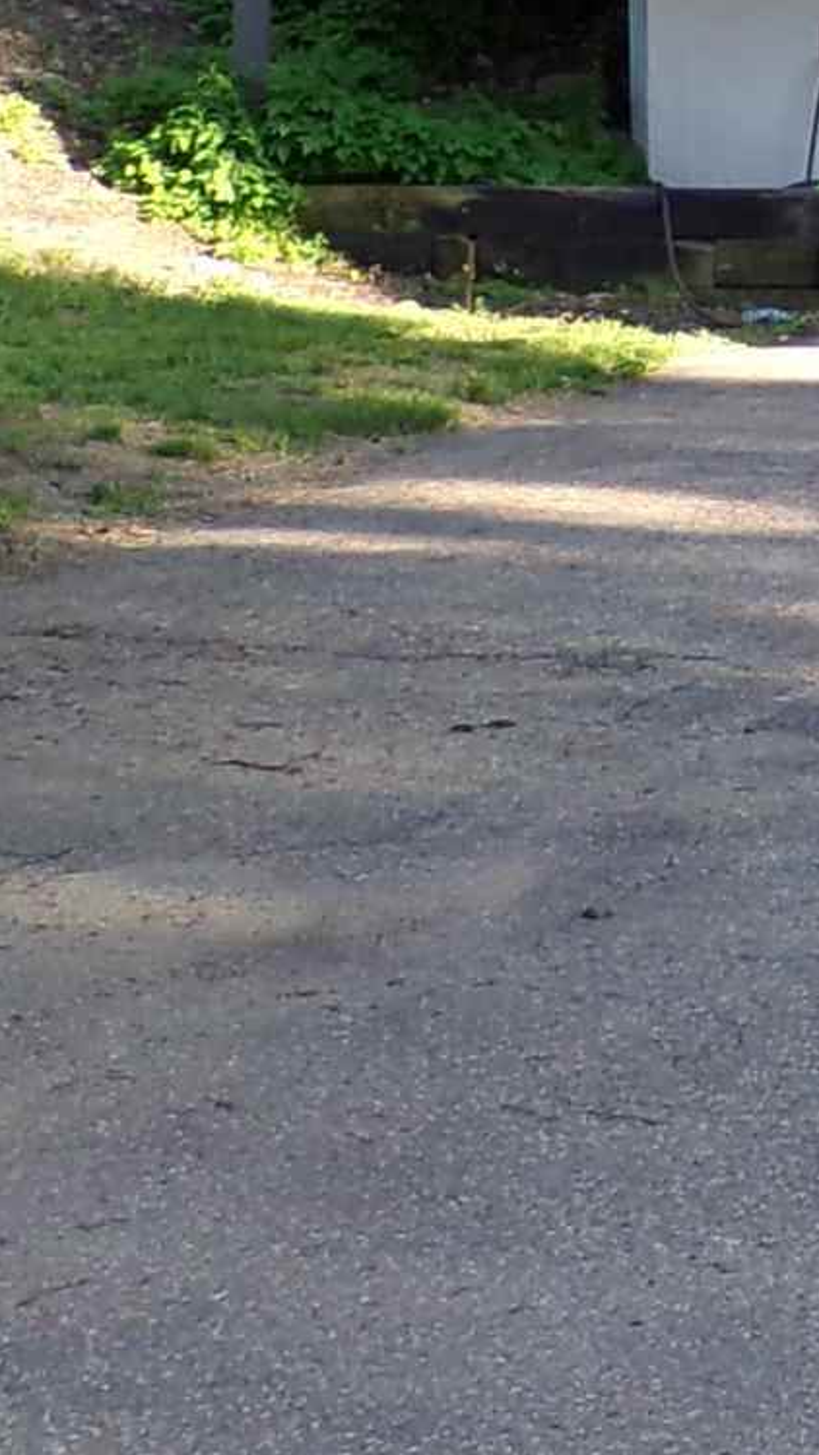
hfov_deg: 9.9
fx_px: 4477
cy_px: -233
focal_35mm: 116
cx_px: 1487
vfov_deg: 17.7
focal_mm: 4.7
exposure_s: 1/170
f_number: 3.2
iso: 100
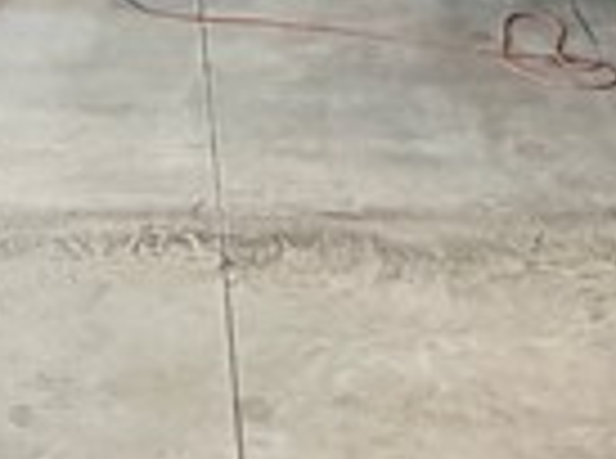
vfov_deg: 13.7
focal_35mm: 105
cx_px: 189
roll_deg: +0.3
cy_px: -76
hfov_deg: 18.7
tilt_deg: -22.2
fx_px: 1864
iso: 50
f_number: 2.2
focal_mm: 2.22
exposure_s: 1/217
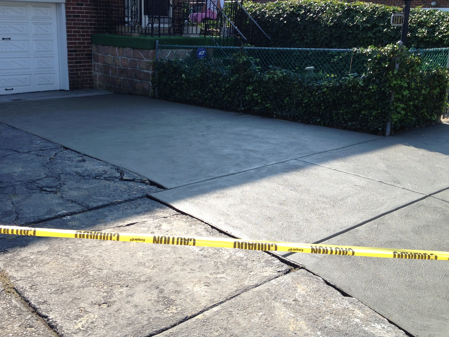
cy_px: 163
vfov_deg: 34.3
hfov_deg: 44.7
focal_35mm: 42
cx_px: 196
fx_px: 545
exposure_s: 1/657
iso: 50
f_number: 2.4
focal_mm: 4.28
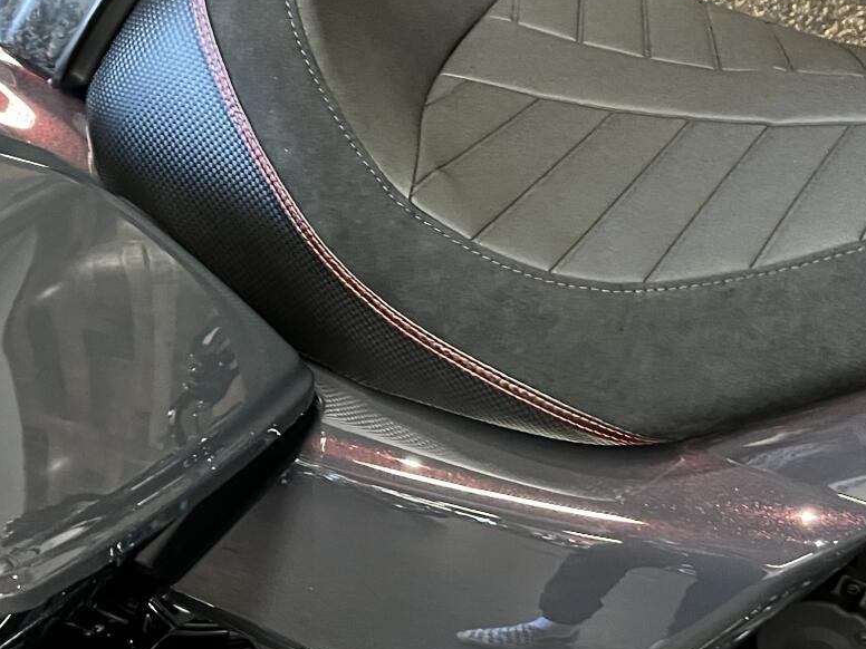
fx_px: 1676
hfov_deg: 28.8
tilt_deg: -43.3
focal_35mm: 67
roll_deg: +2.8
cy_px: 306
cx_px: 294
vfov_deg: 21.9
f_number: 1.6
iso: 500
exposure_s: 1/30
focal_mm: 5.1
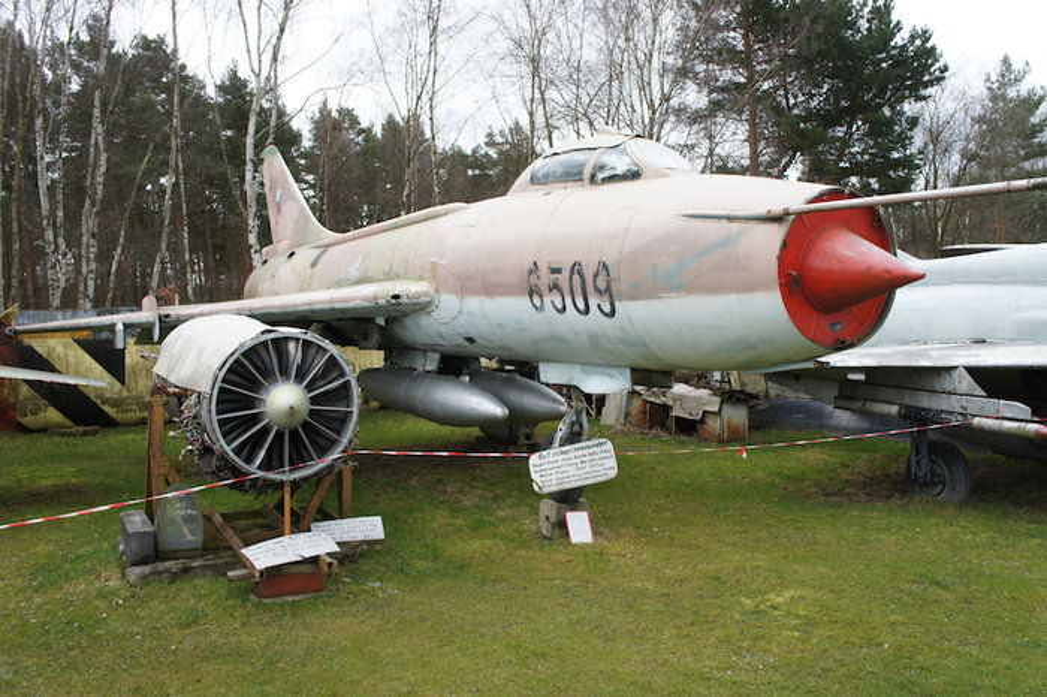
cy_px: 348
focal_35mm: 32
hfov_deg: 59.5
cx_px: 524
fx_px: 916
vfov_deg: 41.7
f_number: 5.6
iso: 200
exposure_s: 1/100
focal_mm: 21
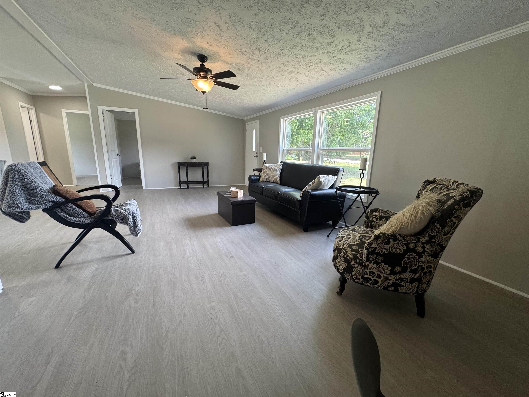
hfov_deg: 102.1
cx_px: 264
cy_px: 198
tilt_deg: -13.2
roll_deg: -1.5
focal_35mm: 14
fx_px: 214
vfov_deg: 85.7
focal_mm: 2.22
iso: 160
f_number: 2.2
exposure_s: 1/120
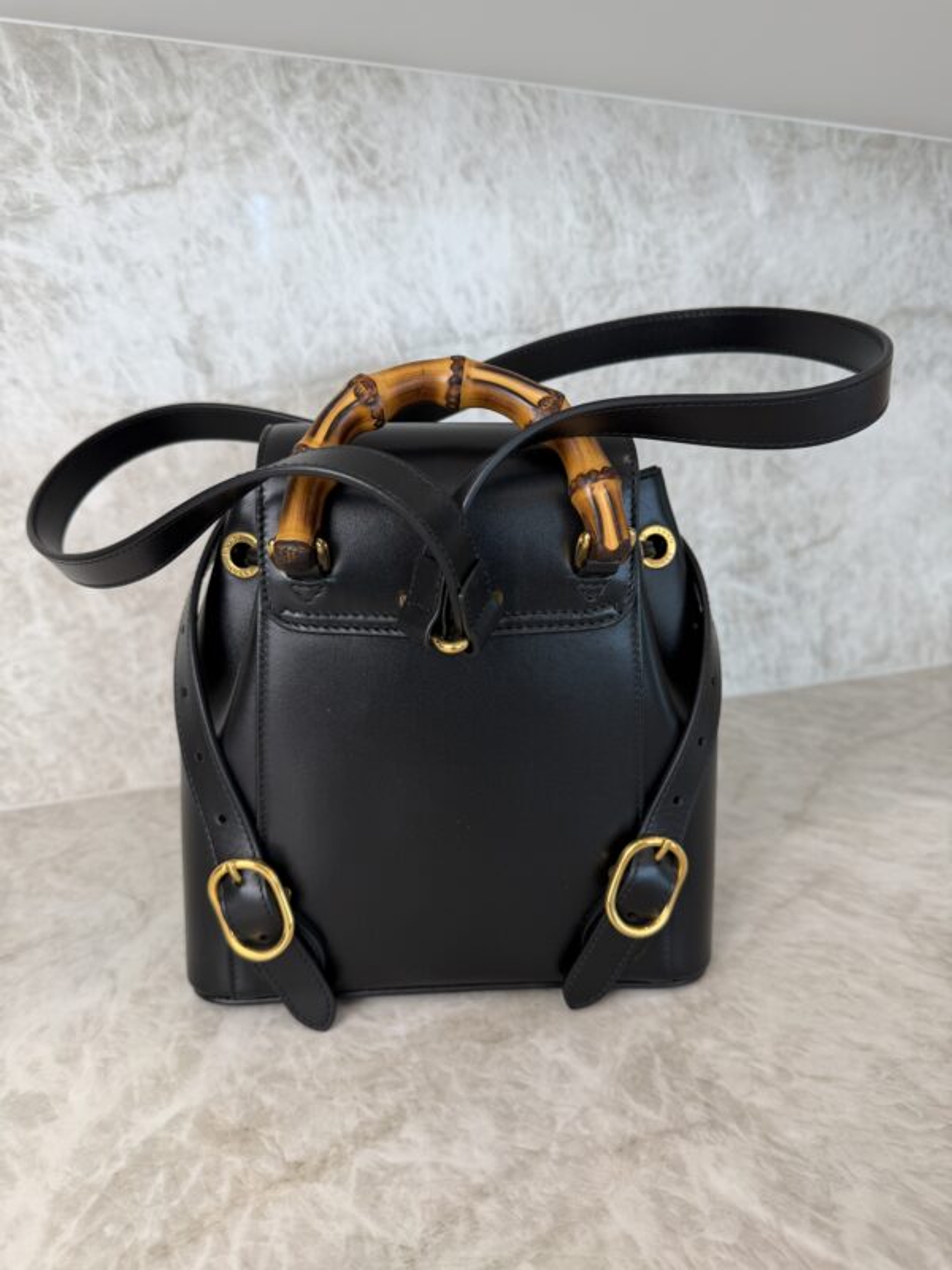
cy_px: 635
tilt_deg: -14.2
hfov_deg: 56.8
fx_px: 880
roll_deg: +0.9
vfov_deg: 71.6
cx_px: 476
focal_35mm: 24
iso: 64
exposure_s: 1/120
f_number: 1.78
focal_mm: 6.76
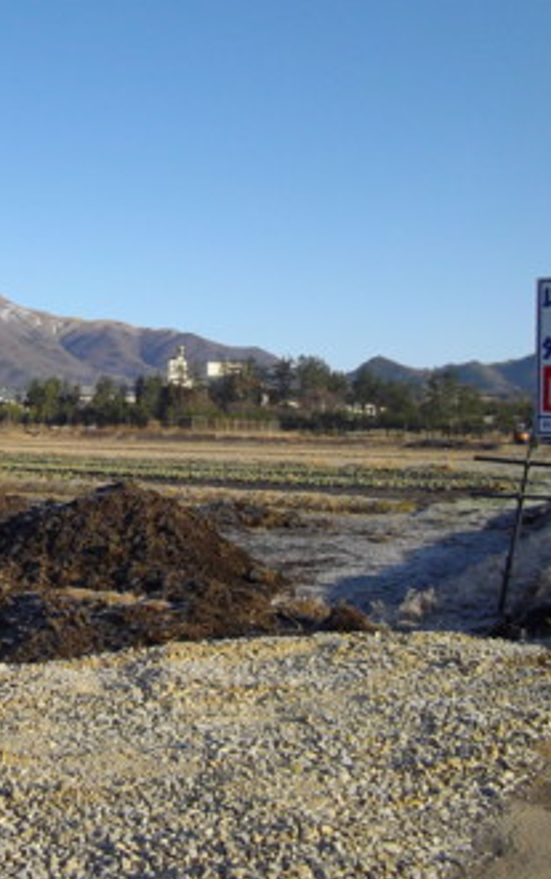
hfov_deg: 31.7
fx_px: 935
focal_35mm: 39
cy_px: 432
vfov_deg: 50.3
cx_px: 85
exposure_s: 1/800
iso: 100
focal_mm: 4.9
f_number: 3.2
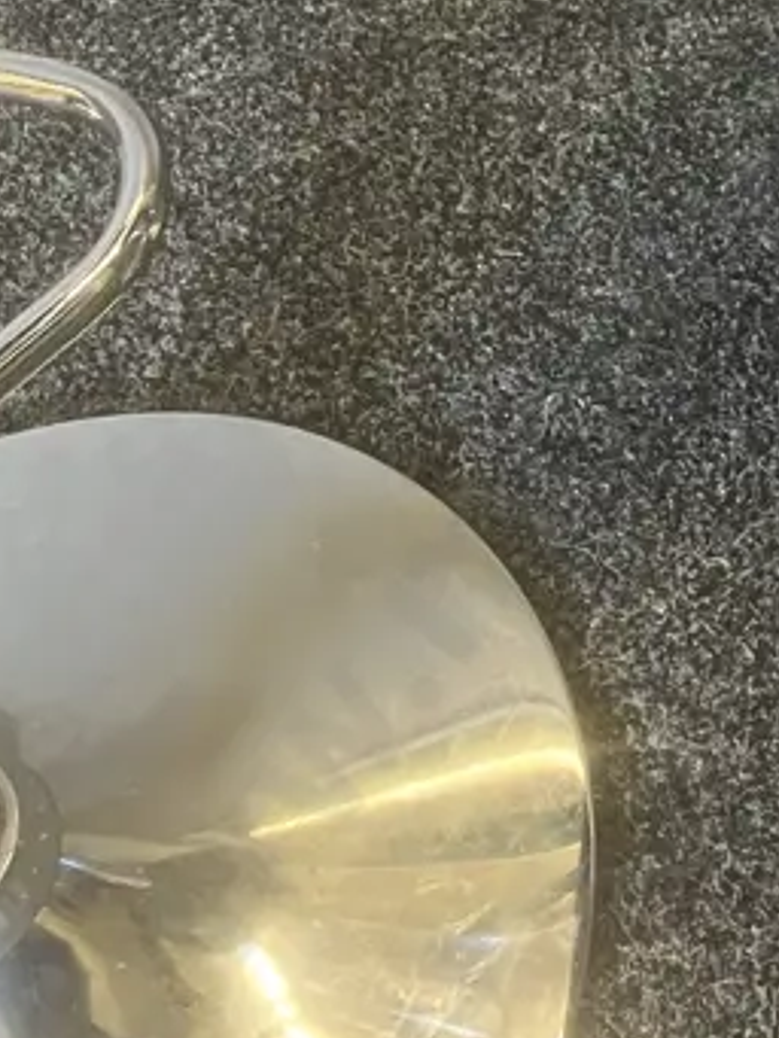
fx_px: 2519
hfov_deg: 16.6
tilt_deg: -49.0
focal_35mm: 84
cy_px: -146
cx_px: 1004
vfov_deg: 21.9
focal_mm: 3.99
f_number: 1.8
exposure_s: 1/50
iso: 320
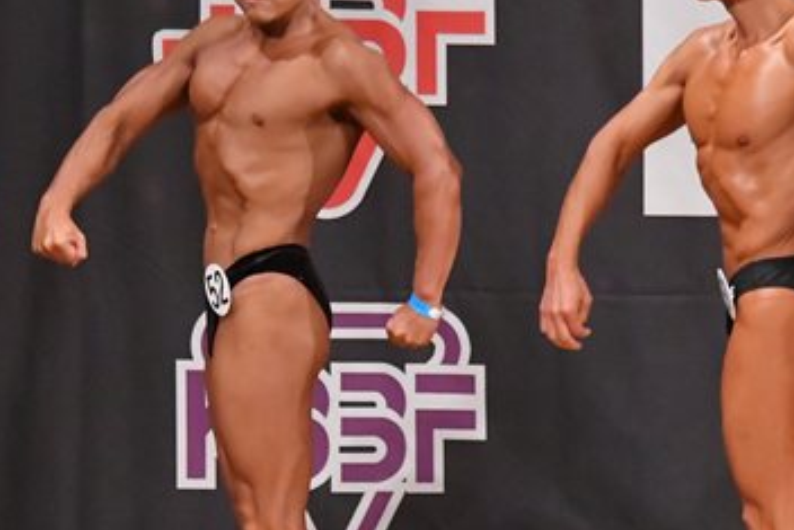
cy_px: 286
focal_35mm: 561
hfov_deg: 3.7
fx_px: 12378
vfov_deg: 2.5
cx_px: 170
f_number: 5.6
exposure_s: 1/400
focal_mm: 170
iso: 9000
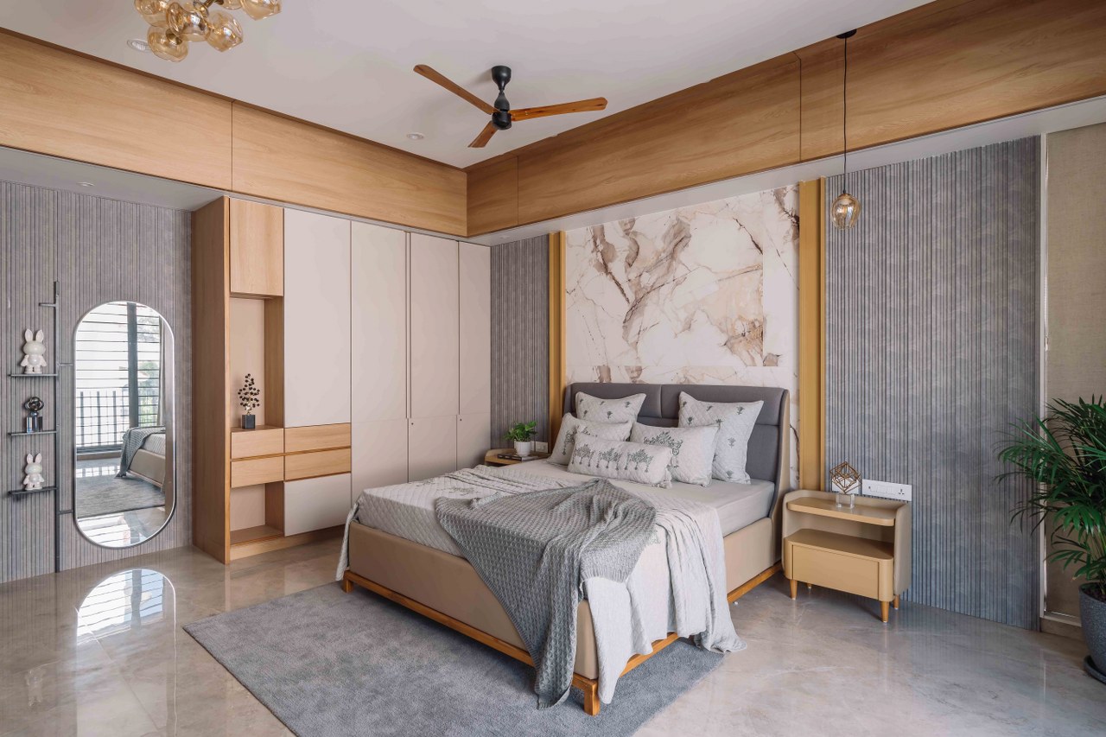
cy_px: 368
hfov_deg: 86.9
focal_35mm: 19
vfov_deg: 64.5
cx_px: 553
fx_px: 584
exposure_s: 1/4
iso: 160
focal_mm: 19
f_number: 8
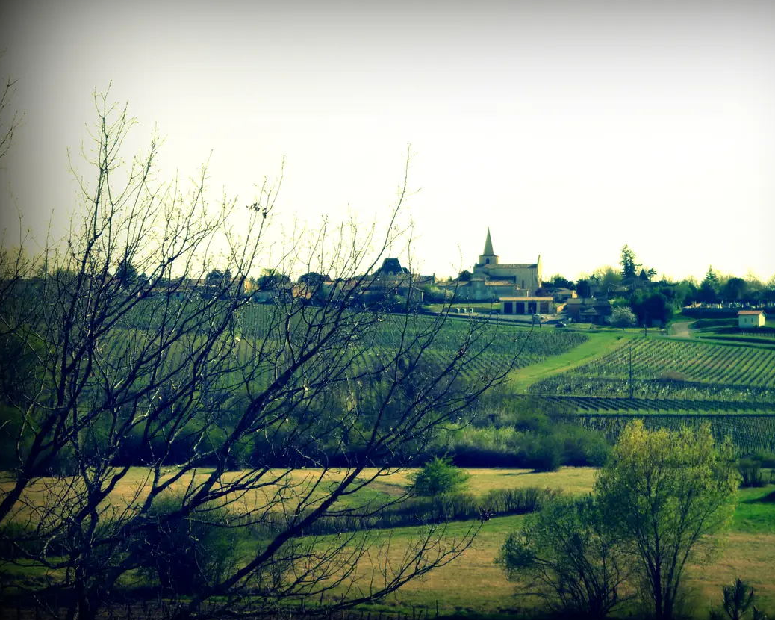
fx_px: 2706
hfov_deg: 16.3
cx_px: 461
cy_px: 294
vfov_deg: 13.1
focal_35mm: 118
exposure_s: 1/320
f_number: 6.2
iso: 100
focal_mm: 17.5
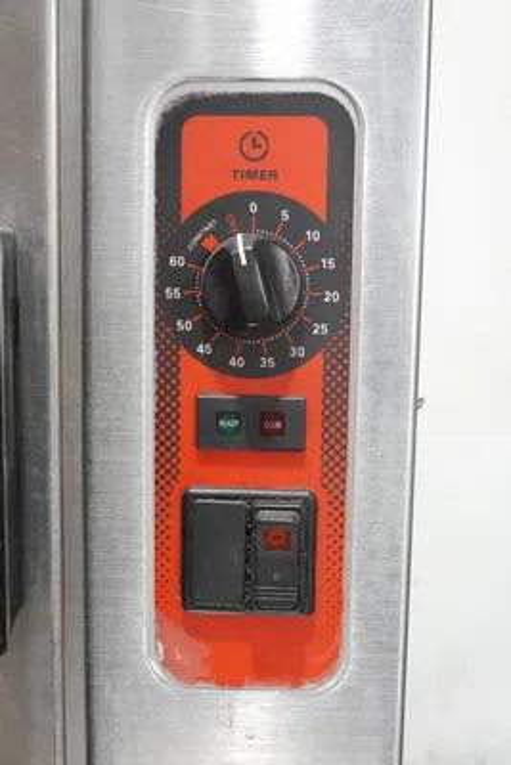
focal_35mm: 47
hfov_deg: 28.7
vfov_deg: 41.9
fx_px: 1000
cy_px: 382
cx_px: 256
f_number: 4
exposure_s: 1/50
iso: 1600
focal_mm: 17.53
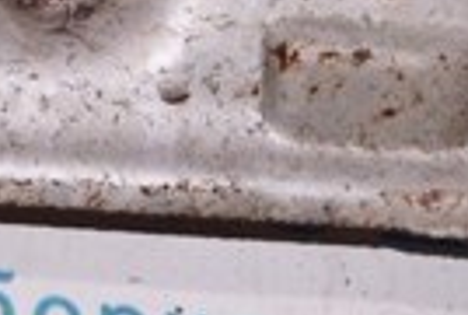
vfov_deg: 7.5
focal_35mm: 178
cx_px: -353
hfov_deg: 10.8
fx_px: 2324
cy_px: -226
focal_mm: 25
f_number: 8
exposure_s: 1/200
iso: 1600
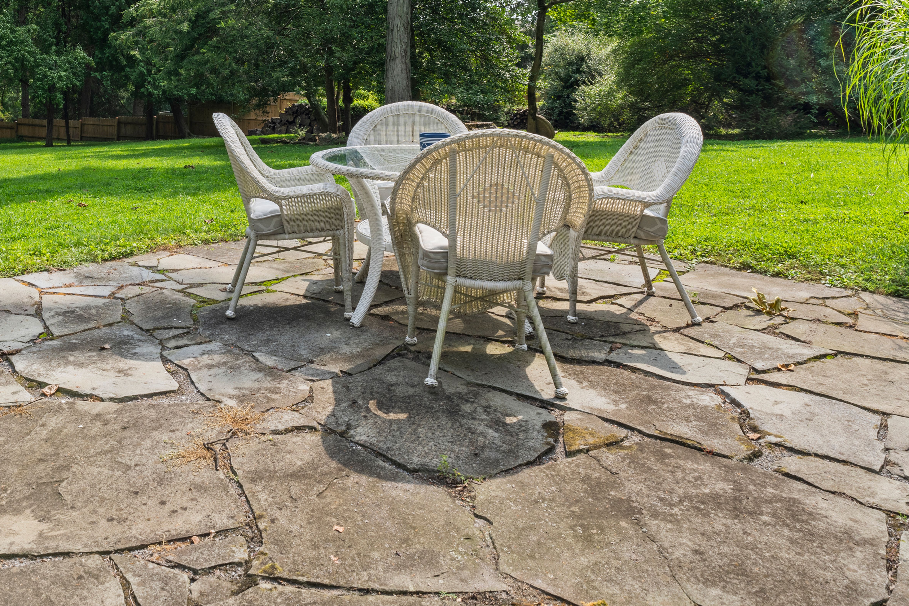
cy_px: 59
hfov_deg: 56.3
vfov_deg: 38.3
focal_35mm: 32
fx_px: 808
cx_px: 244
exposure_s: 1/40
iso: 160
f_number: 9
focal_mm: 16
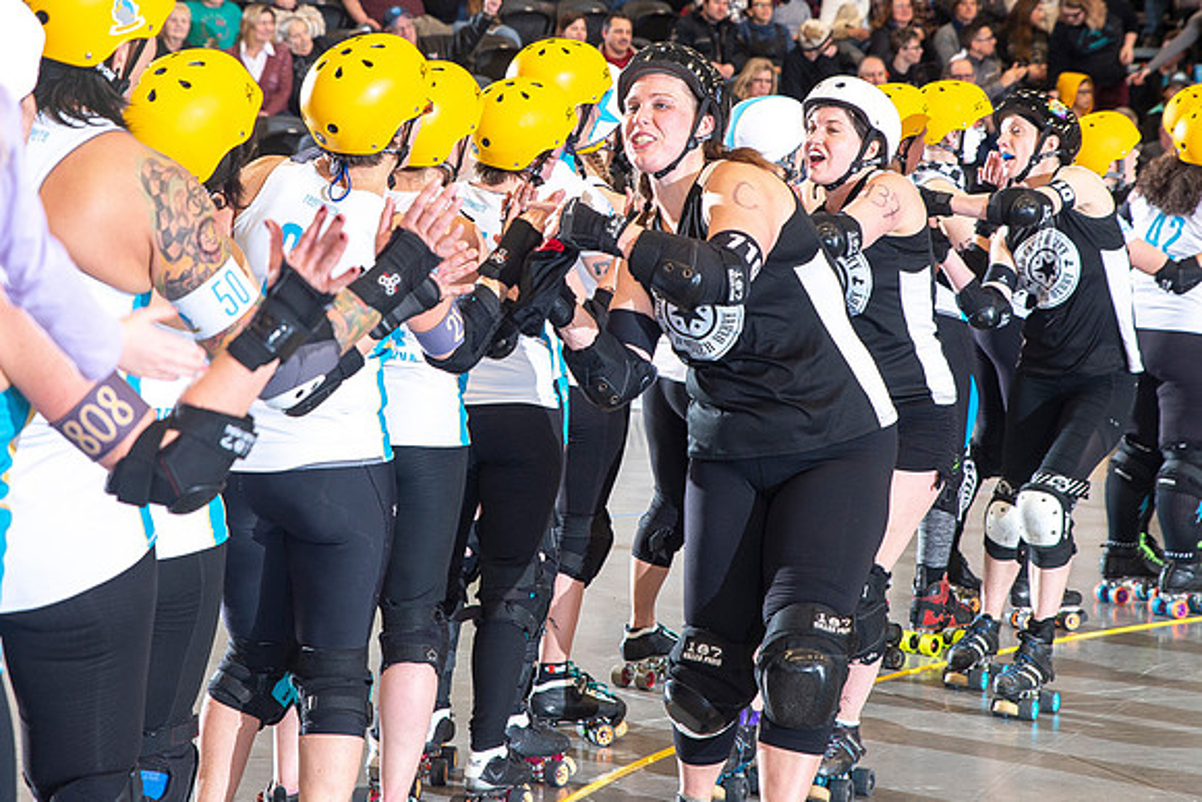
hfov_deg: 20.8
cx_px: 518
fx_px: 3273
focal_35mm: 98
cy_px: 240
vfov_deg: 13.9
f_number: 5.6
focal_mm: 70
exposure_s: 1/160
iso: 500
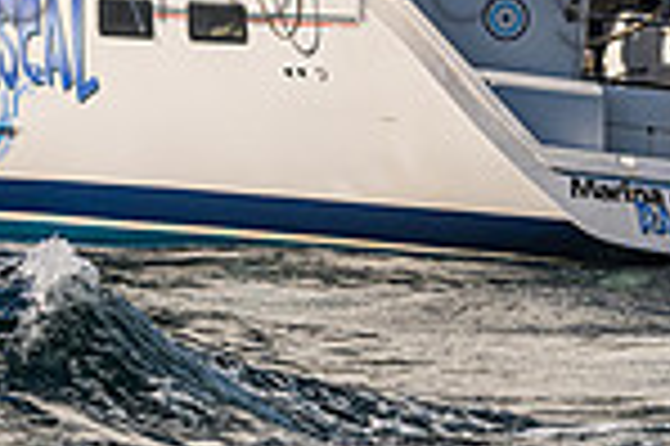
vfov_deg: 1.5
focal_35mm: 904
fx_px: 16806
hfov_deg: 2.3
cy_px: -348
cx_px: 1067
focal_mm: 210
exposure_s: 1/5000
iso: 320
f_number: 6.3
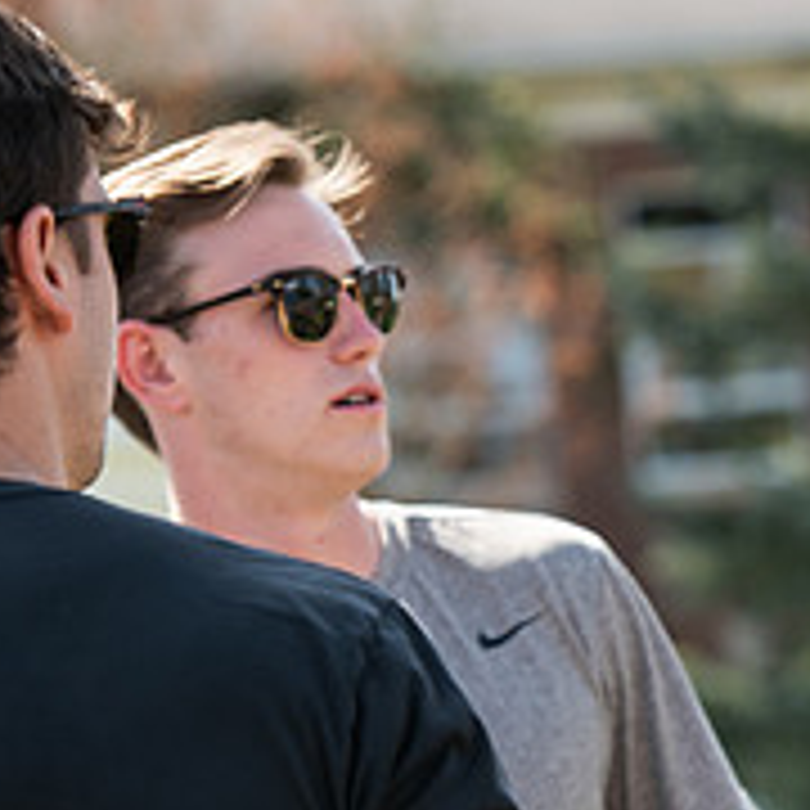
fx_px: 9425
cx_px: 837
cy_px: 605
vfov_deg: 4.9
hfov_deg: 4.9
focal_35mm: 356
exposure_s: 1/500
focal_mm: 130
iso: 200
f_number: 5
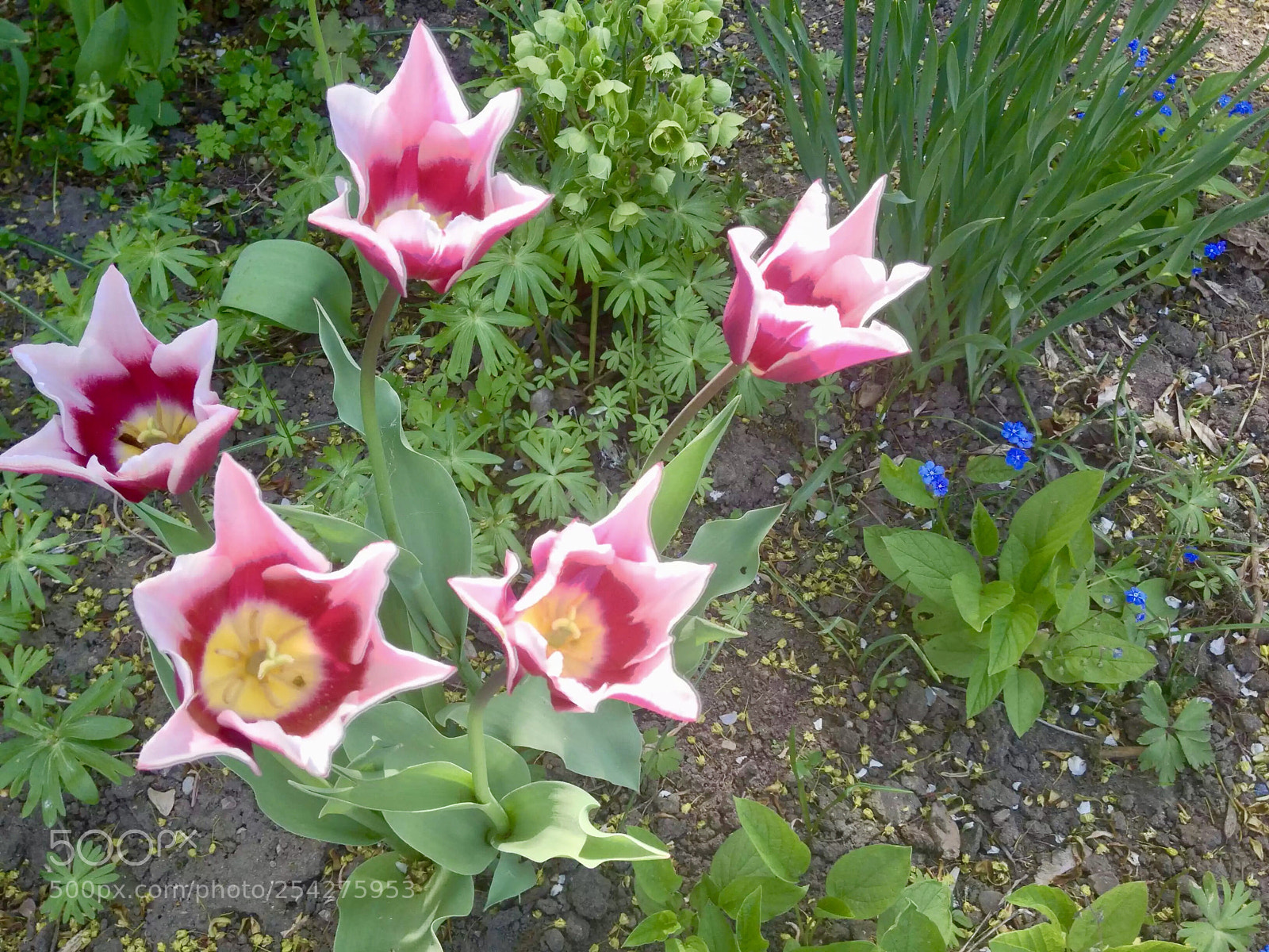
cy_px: 476
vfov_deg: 40.7
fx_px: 1283
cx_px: 634
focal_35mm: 35
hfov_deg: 52.6
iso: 64
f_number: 2.4
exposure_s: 1/120
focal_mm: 4.28
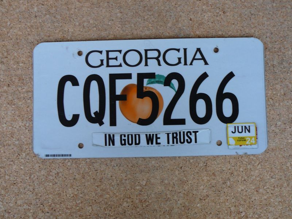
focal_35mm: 41
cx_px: 146
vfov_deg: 35.1
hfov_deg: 45.8
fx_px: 346
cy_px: 110
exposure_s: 1/40
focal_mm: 6.1
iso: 100
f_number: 3.1
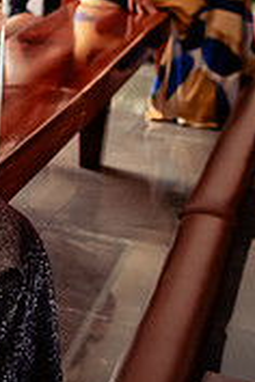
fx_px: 1222
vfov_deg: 17.5
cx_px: -341
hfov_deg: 10.4
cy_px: 33
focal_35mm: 115
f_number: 4.5
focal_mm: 35
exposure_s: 1/125
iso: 1600
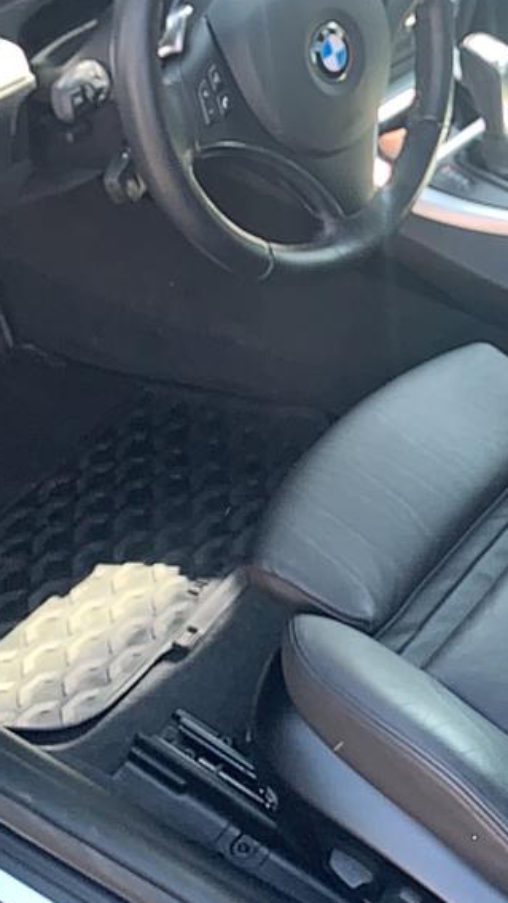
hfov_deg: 18.2
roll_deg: -6.7
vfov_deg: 32.5
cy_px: 287
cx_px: 538
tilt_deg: -35.2
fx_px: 1532
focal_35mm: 64
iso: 25
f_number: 1.8
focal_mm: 4.25
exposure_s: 1/188
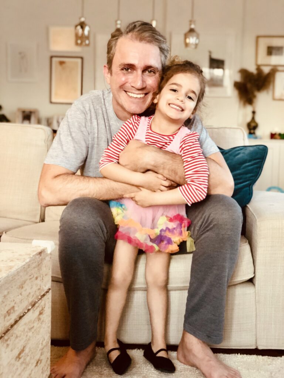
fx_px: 569
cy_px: 189
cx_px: 142
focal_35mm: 52
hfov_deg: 28.0
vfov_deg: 36.8
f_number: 2.4
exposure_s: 1/8
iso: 160
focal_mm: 6
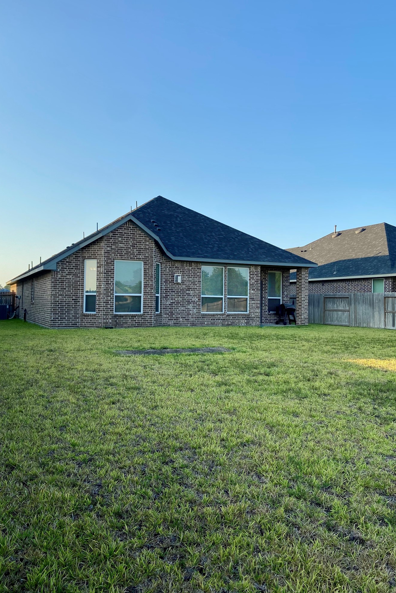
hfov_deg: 46.4
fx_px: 462
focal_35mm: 28
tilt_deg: +3.1
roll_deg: -0.7
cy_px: 287
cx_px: 180
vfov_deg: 65.5
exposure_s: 1/1135
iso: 32
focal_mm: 4.25
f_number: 1.8
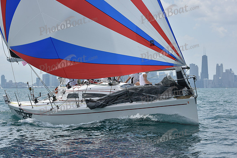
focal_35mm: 112
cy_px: 79
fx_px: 737
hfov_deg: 18.3
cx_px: 119
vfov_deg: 12.2
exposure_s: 1/1250
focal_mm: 110
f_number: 9
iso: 250
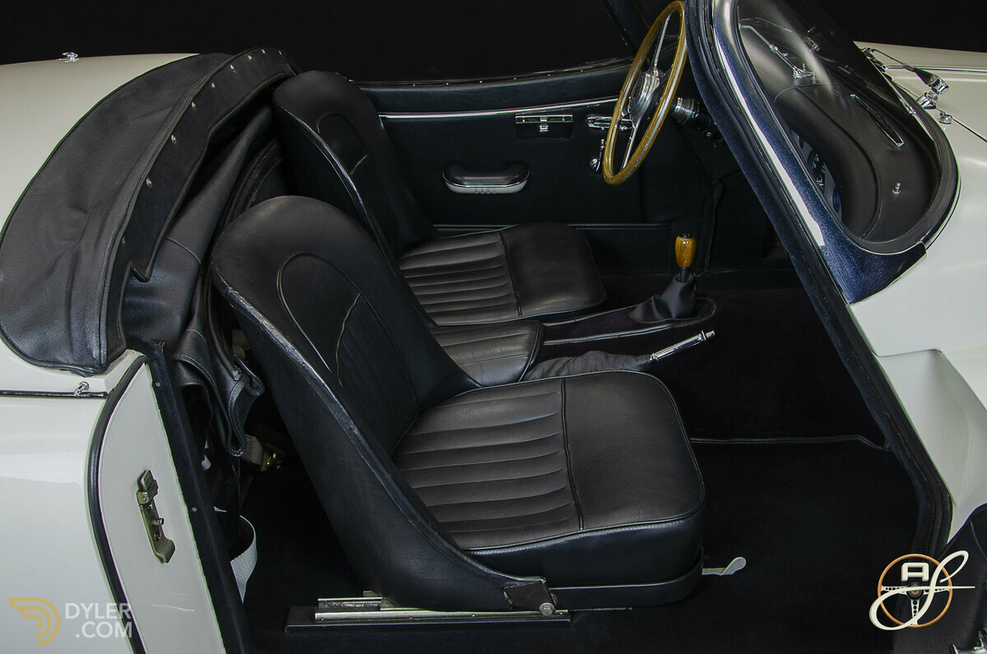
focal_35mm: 36
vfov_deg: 36.7
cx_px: 494
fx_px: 985
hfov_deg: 53.2
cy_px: 327
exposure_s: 1/2.5
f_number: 13
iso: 200
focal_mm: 24
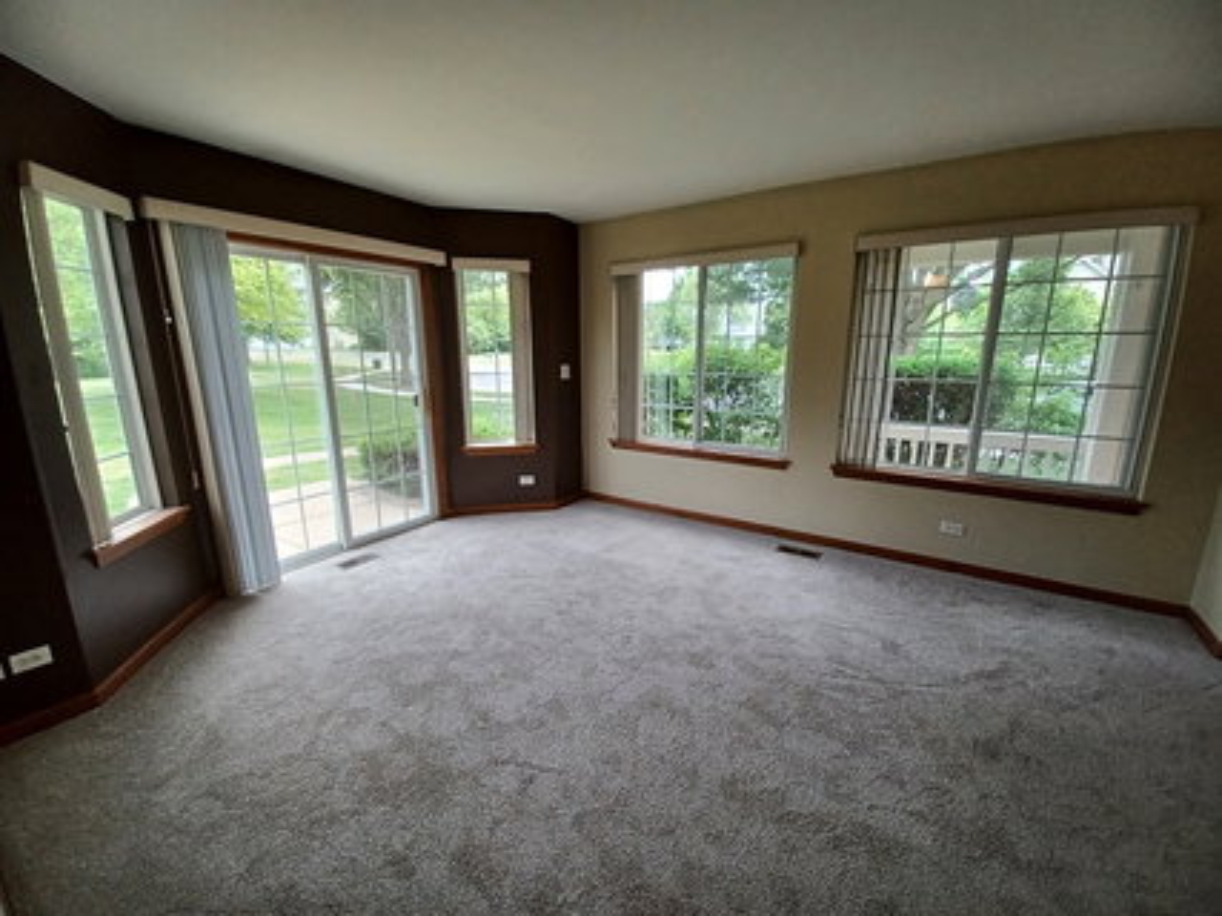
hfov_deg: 106.2
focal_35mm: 13
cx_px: 611
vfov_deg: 89.9
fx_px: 459
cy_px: 458
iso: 80
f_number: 2.2
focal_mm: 1.42
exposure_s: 1/120
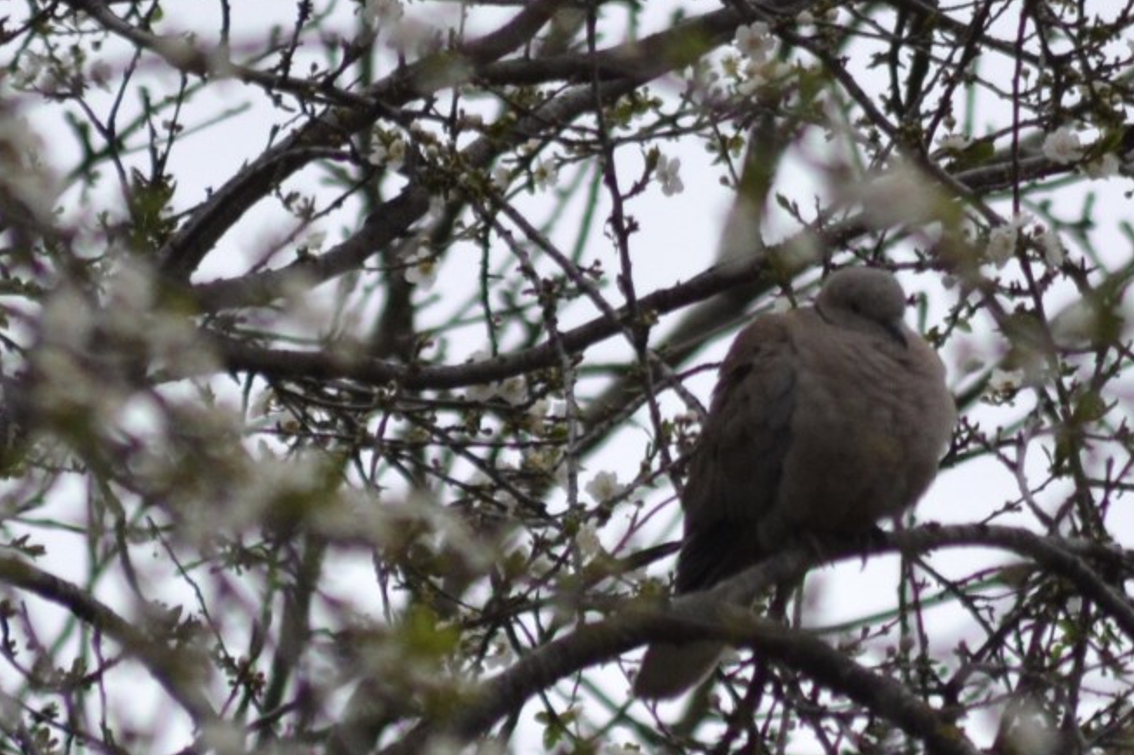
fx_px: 22825
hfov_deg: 2.8
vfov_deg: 1.9
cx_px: 852
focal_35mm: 725
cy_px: 431
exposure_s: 1/1250
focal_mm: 300
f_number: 6.3
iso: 800
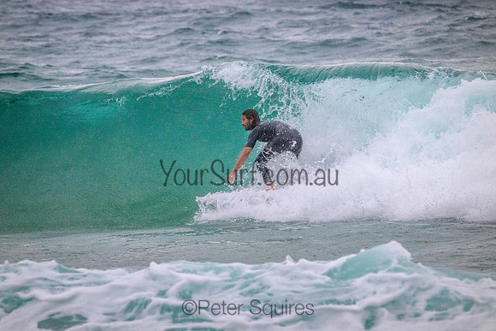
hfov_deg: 3.4
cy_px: 166
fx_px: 8268
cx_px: 248
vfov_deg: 2.3
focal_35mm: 600
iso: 7200
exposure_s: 1/2000
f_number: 11
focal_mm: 600
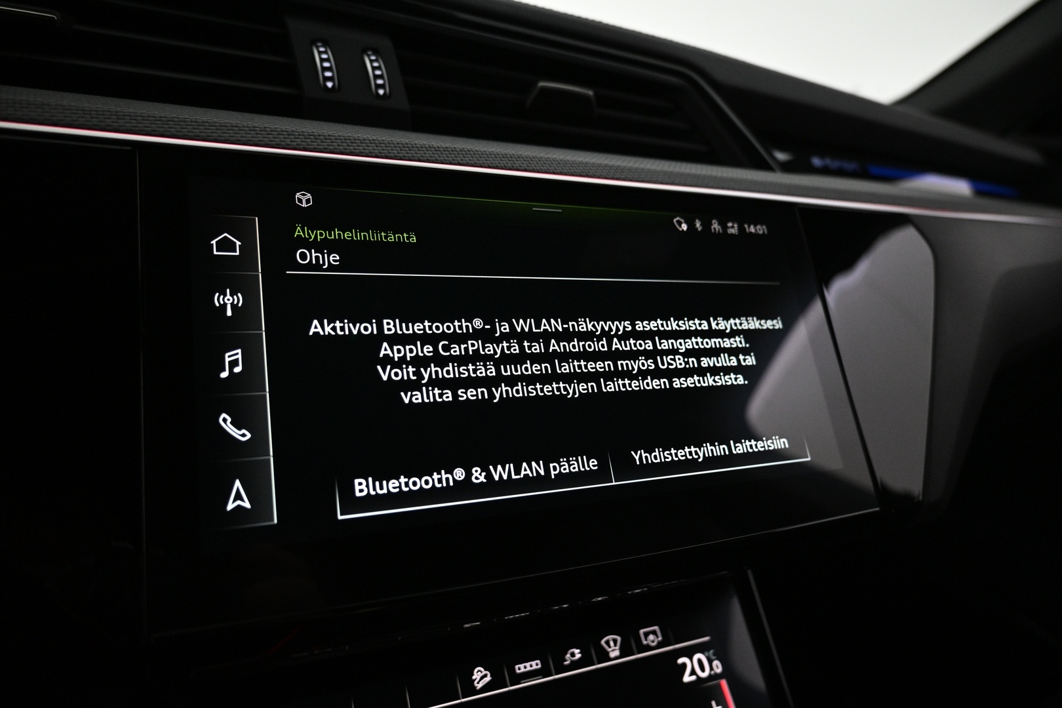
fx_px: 708
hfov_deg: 73.7
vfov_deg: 53.1
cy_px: 354
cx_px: 531
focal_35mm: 24
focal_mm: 16
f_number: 3.5
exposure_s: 1/80
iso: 1600
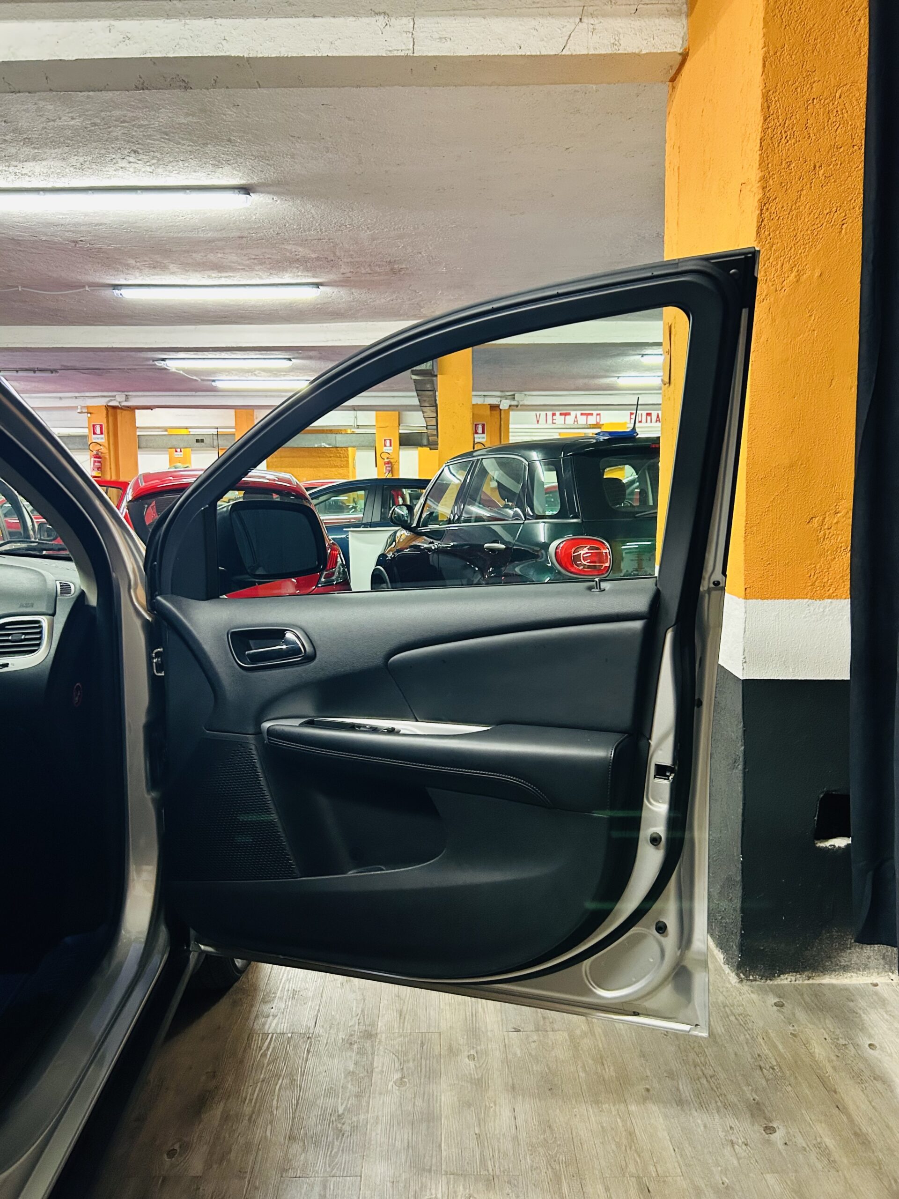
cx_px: 450
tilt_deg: -7.3
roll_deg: +0.2
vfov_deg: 67.3
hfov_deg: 53.1
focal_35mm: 26
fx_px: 900
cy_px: 600
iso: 400
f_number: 1.5
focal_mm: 5.7
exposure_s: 1/50
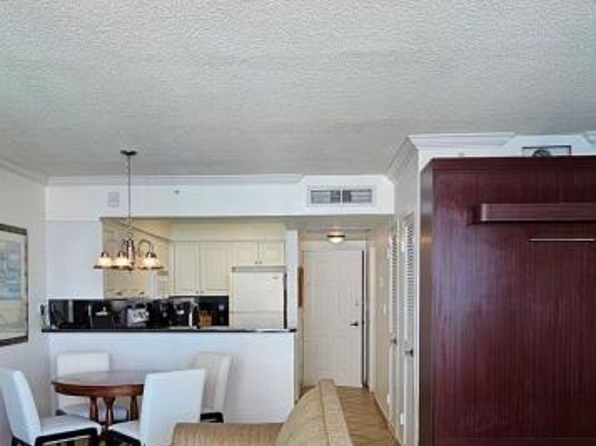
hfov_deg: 52.7
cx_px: 294
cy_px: 331
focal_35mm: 35
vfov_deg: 39.6
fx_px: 602
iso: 50
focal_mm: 2.2
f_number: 2.2
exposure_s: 1/129
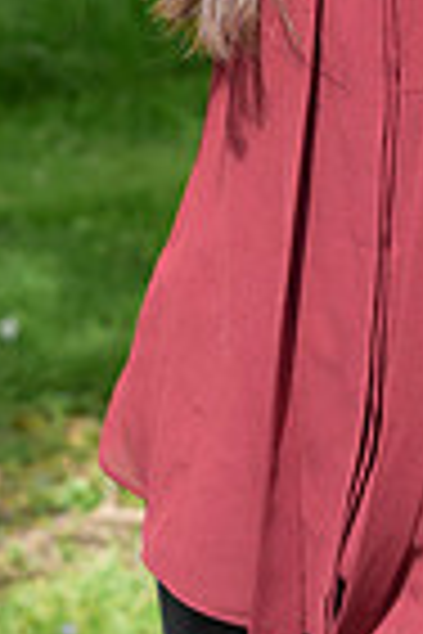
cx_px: 538
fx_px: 6503
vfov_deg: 5.5
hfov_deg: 3.7
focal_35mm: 369
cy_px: -535
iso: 200
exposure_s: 1/640
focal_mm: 60
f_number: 6.3
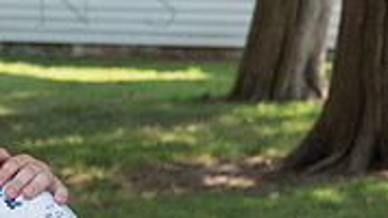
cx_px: -222
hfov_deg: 7.3
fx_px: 2983
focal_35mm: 290
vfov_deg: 4.2
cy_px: 108
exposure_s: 1/200
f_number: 8
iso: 500
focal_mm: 85
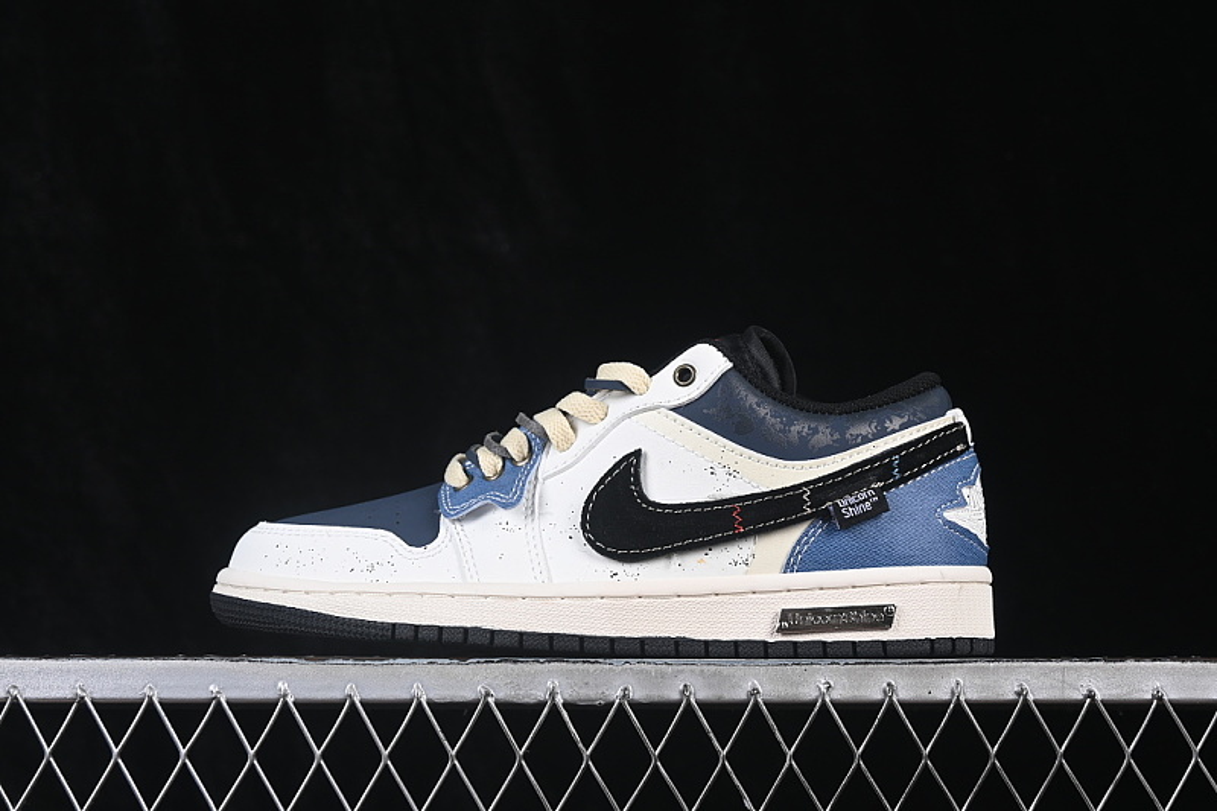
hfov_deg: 27.0
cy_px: 406
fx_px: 2535
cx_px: 608
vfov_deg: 18.2
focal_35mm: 75
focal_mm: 50
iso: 160
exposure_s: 1/80
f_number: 8
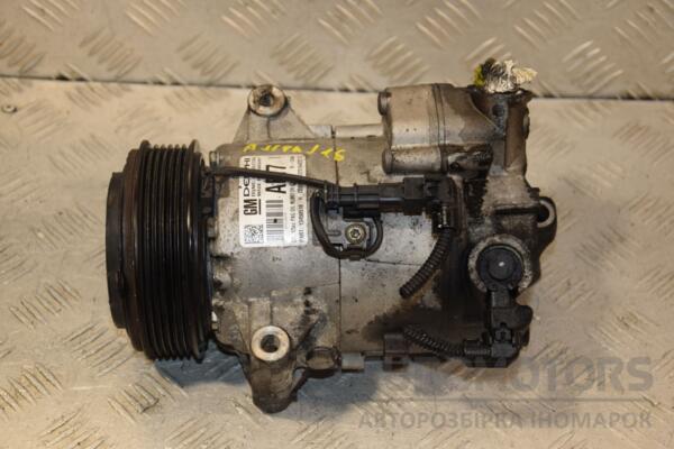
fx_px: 1404
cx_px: 337
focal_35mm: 75
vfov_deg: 18.2
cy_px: 224
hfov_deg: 27.0
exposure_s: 1/200
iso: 800
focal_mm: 50
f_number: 5
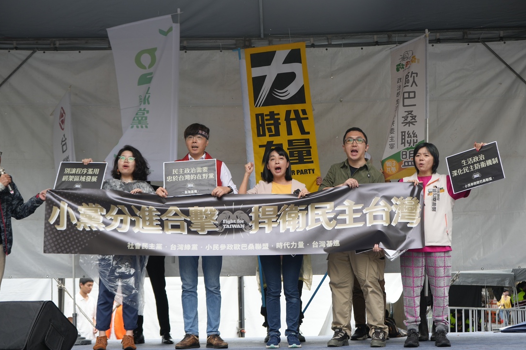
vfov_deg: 23.8
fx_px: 833
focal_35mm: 57
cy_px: 166
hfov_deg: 35.0
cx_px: 275
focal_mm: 52
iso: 160
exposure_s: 1/160
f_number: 5
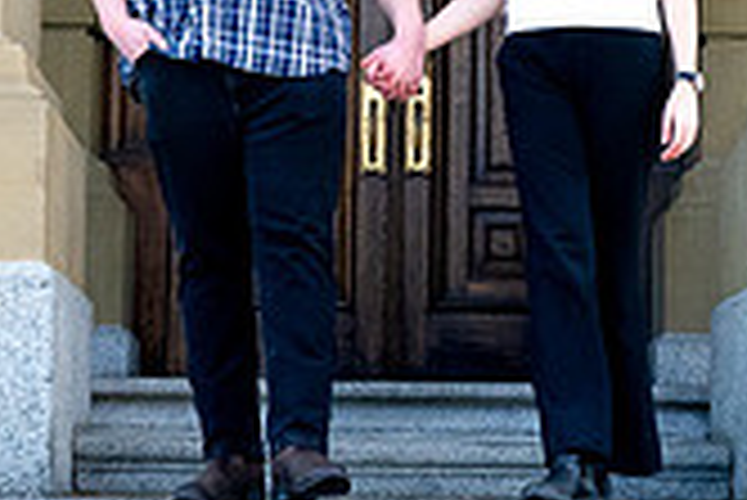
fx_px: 3634
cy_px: -142
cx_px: 360
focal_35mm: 175
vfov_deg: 7.8
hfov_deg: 11.7
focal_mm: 50
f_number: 3.5
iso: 6400
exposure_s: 1/8000
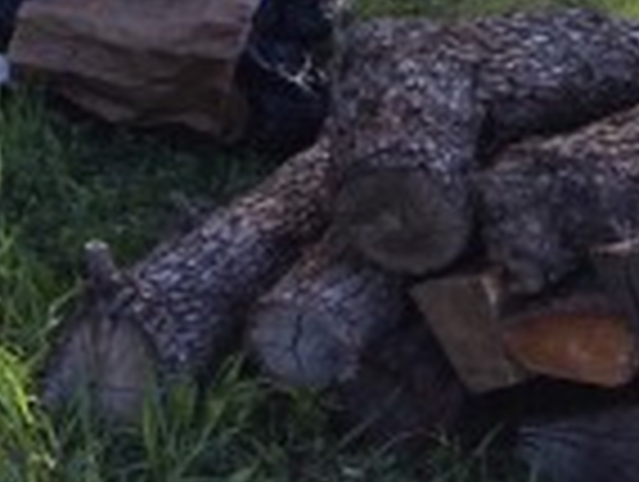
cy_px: -640
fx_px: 3014
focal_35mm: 163
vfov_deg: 8.4
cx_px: -1008
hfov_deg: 10.2
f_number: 2.2
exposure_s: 1/410
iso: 32
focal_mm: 4.15
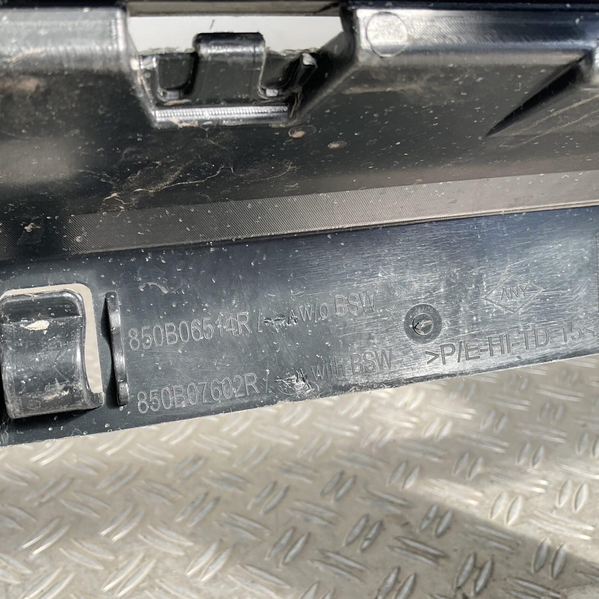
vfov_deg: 47.2
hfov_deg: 46.8
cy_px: 298
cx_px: 226
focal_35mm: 35
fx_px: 685
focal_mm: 3
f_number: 1.8
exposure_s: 1/120
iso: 16
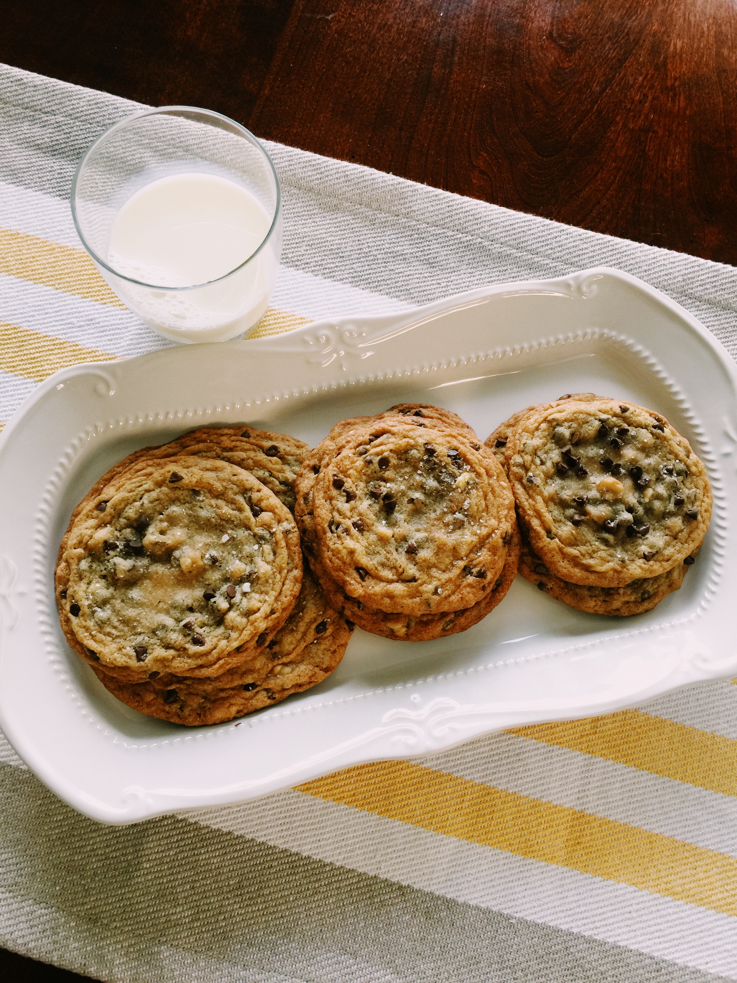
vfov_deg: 61.7
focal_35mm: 29
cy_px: 492
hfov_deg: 48.2
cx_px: 368
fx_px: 823
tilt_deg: -75.1
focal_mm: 4.15
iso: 32
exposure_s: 1/30
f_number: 2.2
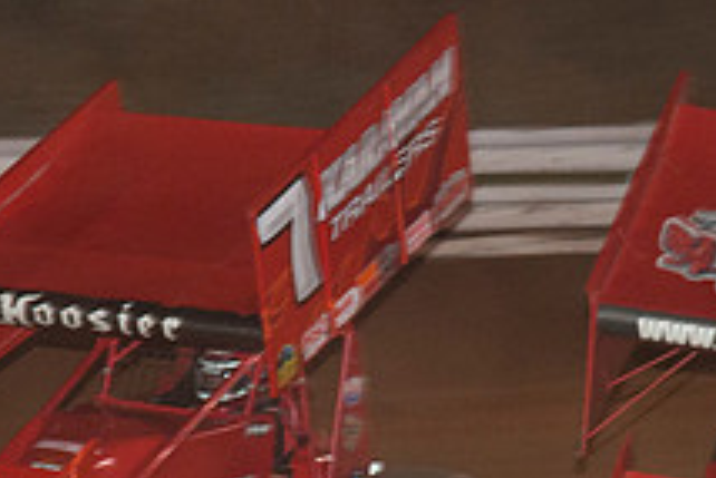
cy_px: 431
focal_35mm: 284
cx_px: 338
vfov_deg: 4.8
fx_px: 5652
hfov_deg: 7.2
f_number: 4.5
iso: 250
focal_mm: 70
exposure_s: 1/125
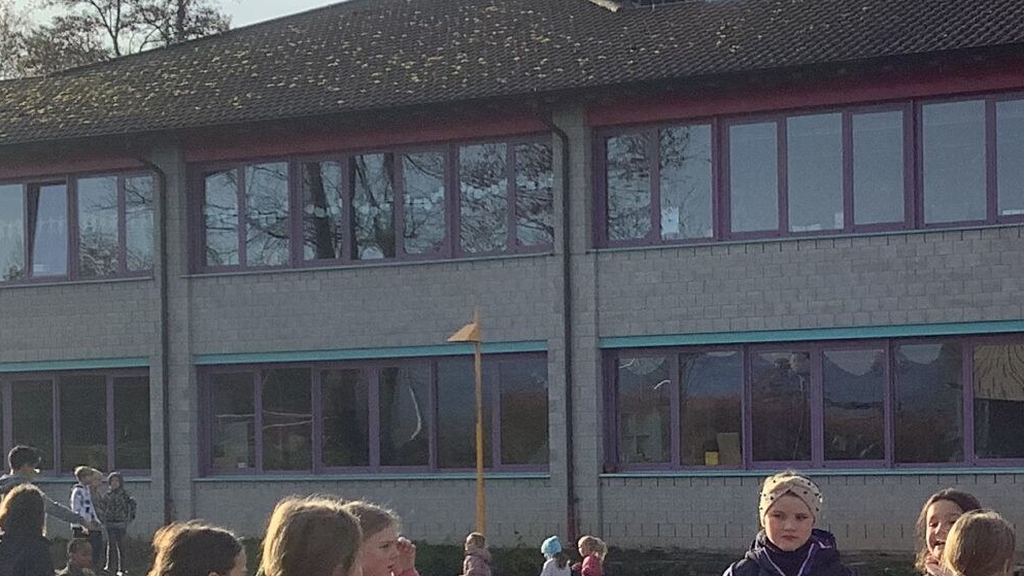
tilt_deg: +1.4
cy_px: 459
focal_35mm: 87
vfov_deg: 13.8
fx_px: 2362
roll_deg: +1.0
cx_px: 706
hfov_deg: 24.3
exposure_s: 1/1031
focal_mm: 3.3
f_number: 2.4
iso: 25
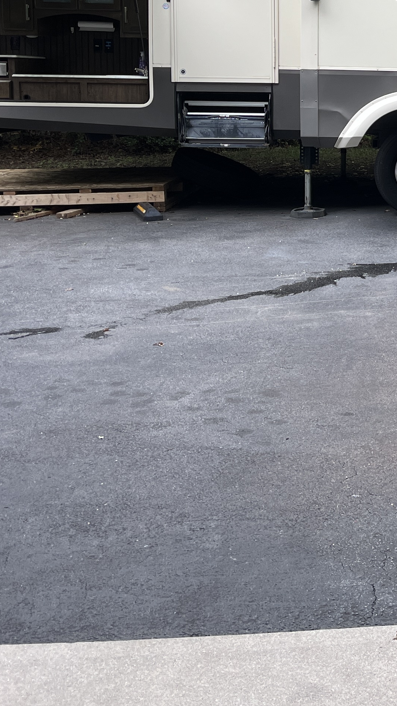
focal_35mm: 60
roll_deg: -0.6
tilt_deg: -8.0
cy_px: 158
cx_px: 565
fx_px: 1123
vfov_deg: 34.0
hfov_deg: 18.2
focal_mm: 5.1
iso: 50
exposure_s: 1/517
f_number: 1.6
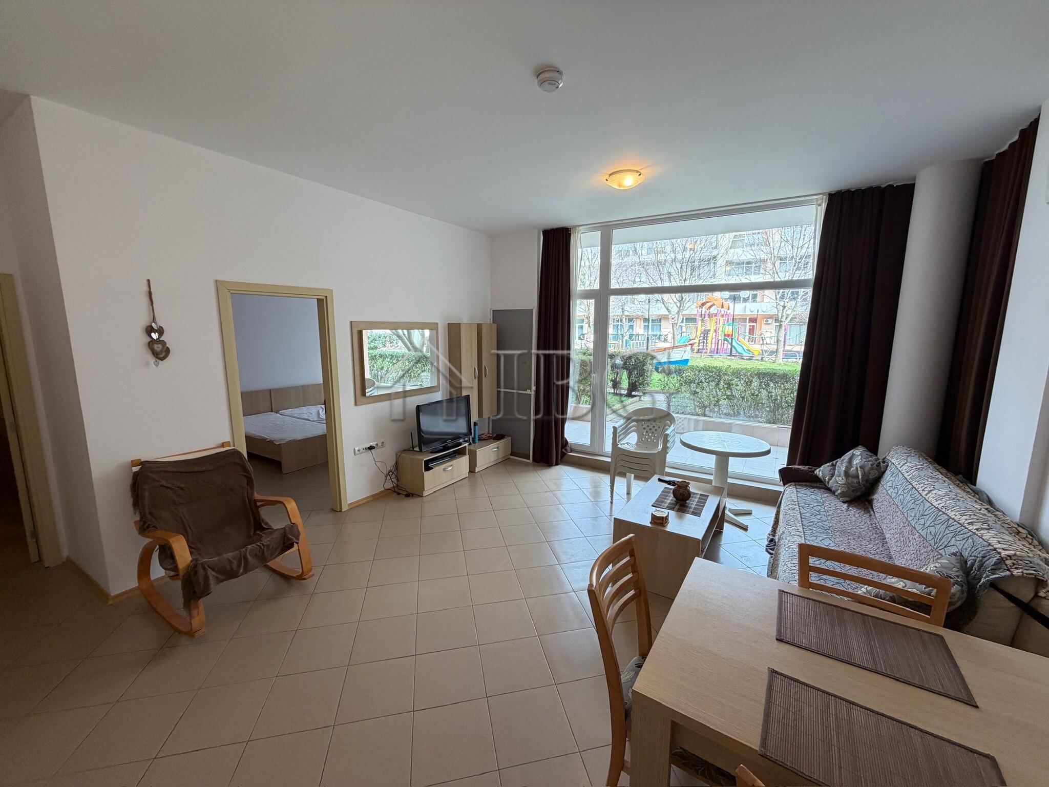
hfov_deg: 102.1
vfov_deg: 85.7
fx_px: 424
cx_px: 524
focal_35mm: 14
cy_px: 394
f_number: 2.2
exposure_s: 1/100
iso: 80
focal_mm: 2.22
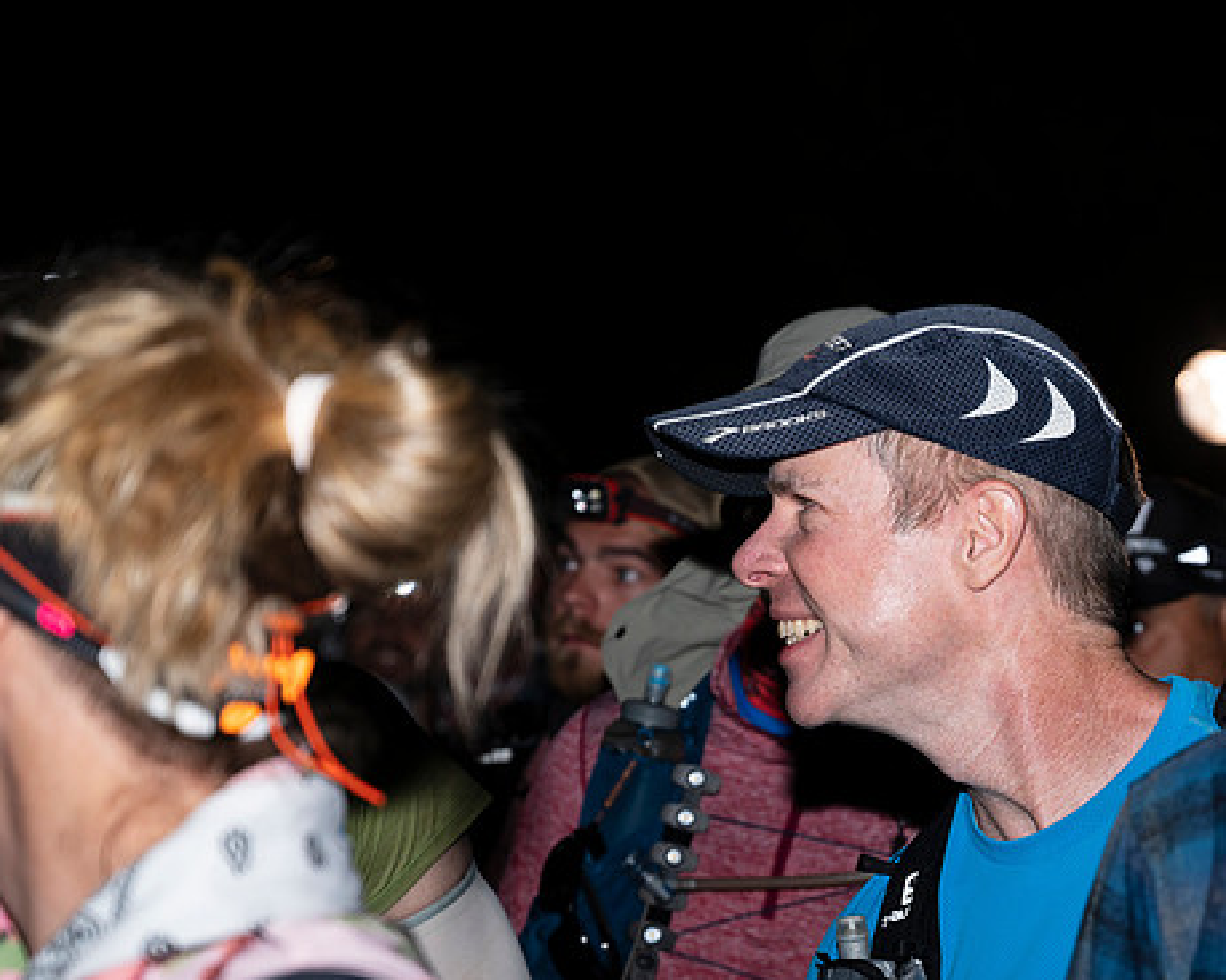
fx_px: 4571
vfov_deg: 12.2
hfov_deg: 15.2
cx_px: 1013
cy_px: 720
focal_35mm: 126
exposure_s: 1/200
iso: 320
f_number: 4
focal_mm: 70
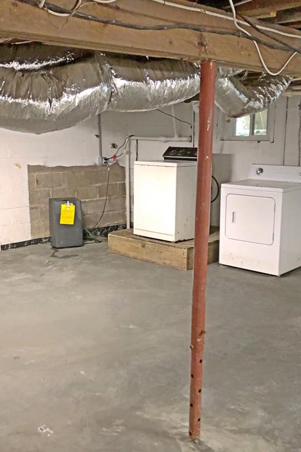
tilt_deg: -14.6
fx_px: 526
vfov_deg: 46.3
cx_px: 142
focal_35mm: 42
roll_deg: +1.5
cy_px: 259
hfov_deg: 31.9
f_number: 1.8
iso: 80
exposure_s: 1/5
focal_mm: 4
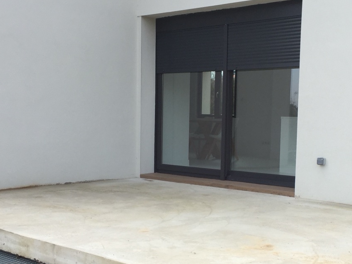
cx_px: 206
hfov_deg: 34.9
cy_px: 168
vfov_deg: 26.5
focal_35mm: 55
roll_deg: -2.2
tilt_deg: -2.7
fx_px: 559
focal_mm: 4.15
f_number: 2.2
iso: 32
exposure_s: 1/989
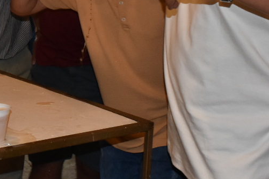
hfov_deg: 20.9
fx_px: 725
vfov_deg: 13.9
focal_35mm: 97
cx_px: 86
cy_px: -10
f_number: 5.6
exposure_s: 1/100
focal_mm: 20
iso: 1250
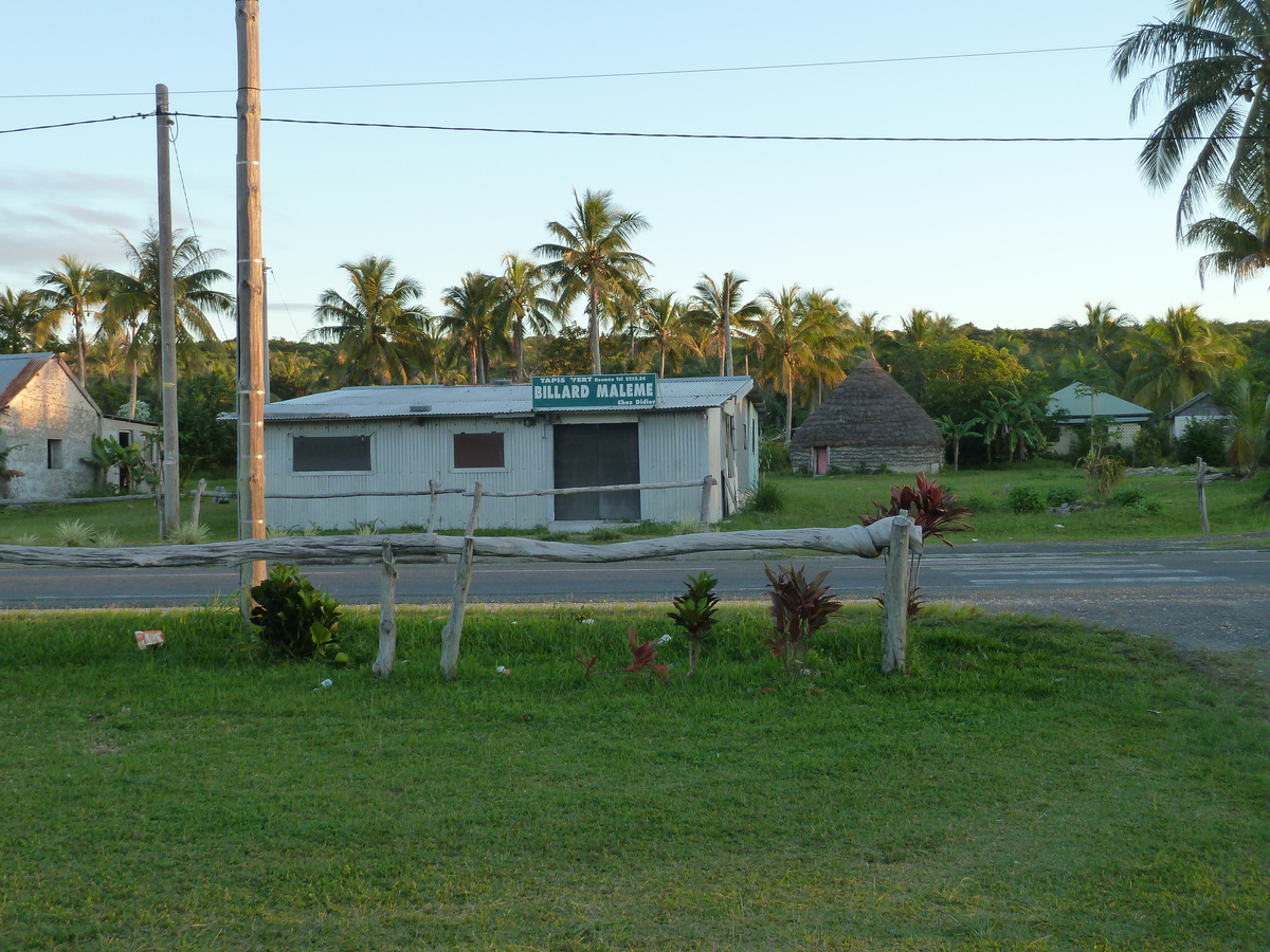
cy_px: 476
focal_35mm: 44
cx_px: 635
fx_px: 1614
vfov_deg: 32.9
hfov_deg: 42.9
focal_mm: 7.3
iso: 125
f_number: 3.7
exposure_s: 1/60
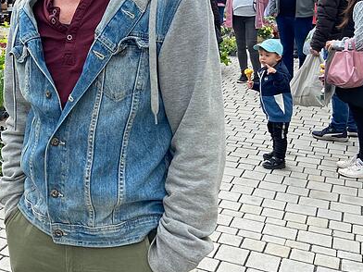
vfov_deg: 27.0
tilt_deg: -6.7
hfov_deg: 35.1
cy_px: 54
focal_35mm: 53
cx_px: 76
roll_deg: +0.6
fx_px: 556
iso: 32
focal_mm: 4.25
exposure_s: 1/1007
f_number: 1.8
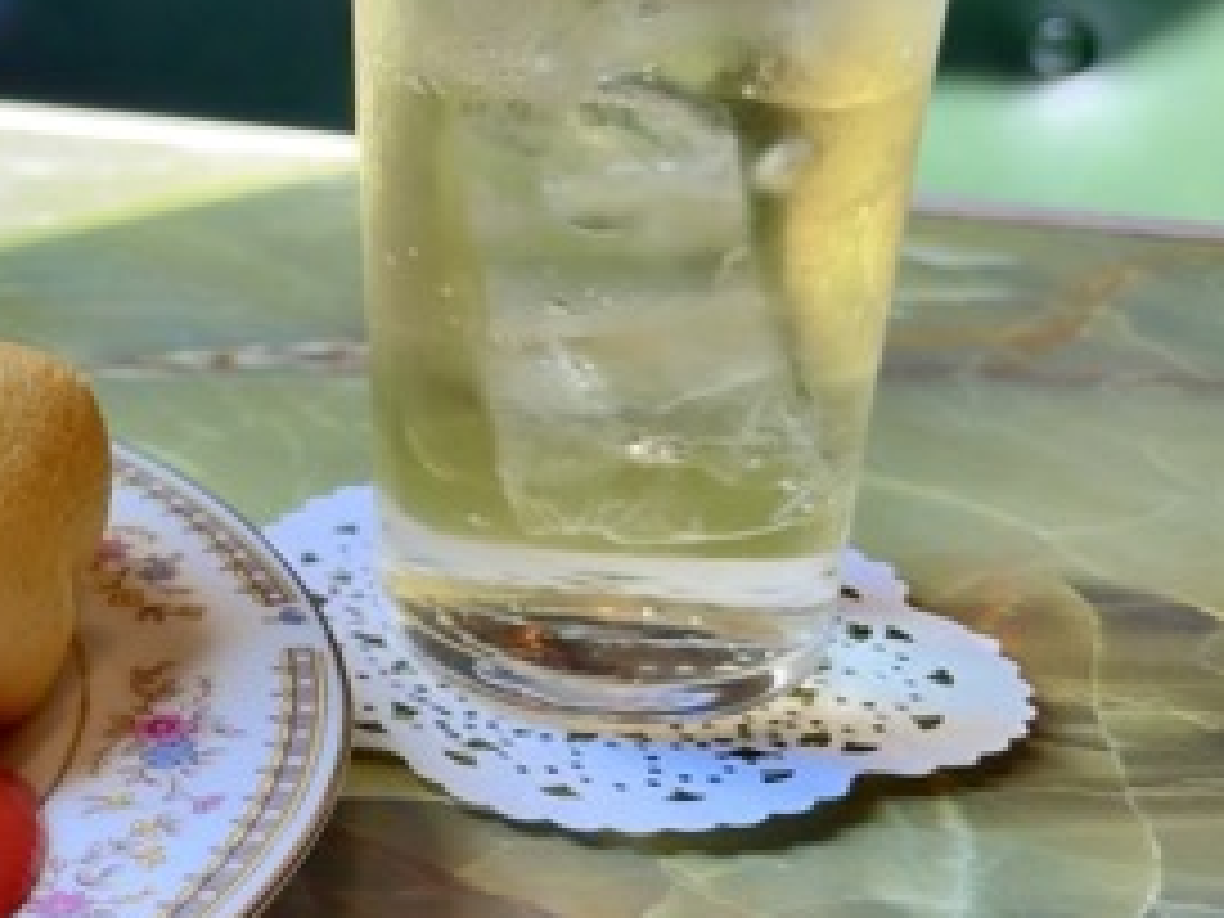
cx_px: -274
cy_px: 205
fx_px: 2369
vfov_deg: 21.7
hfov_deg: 25.7
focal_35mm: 67
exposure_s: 1/100
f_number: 1.6
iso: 32
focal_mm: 5.96
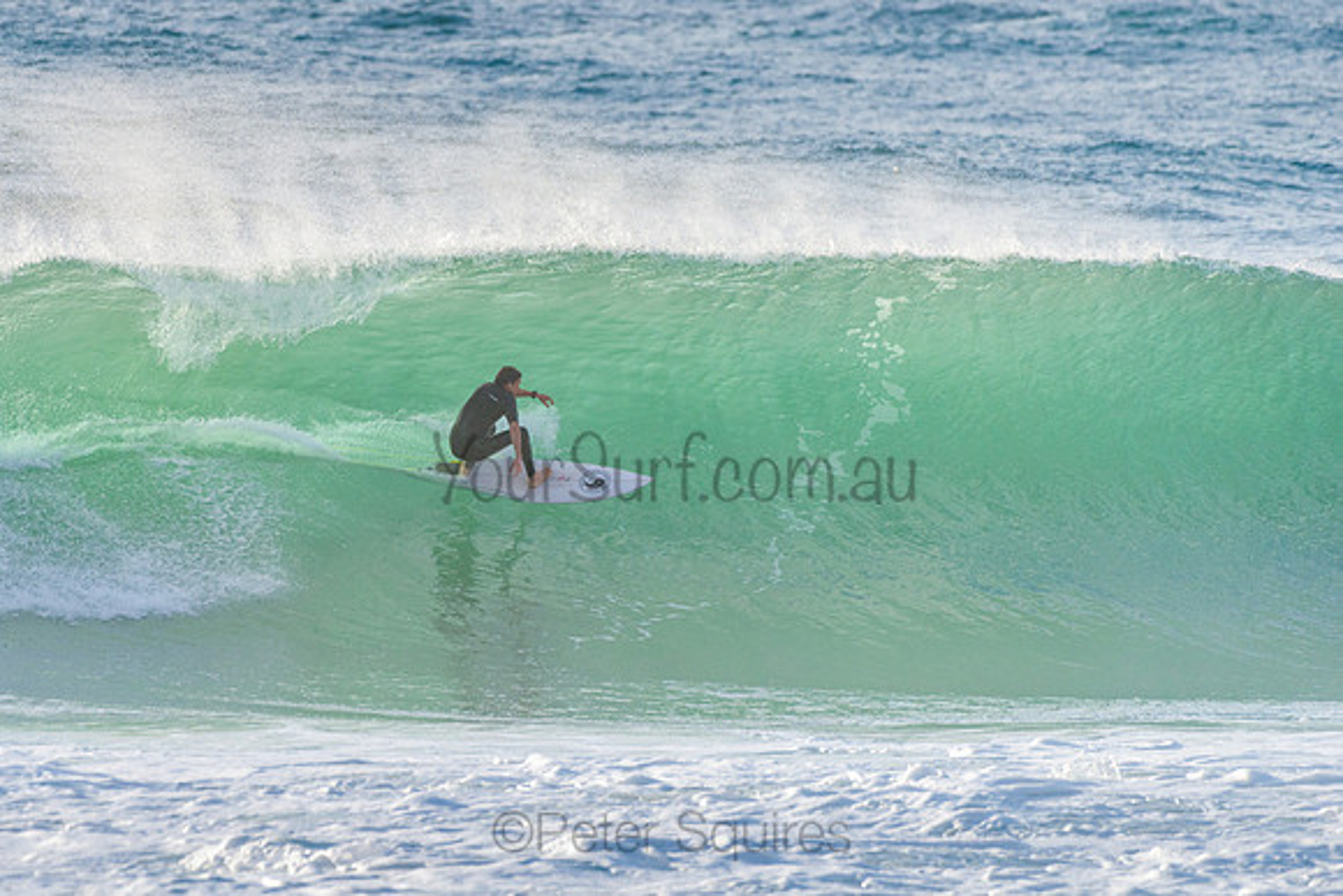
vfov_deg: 2.2
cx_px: 521
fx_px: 22846
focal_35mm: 612
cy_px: 431
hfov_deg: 3.4
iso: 500
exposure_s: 1/2000
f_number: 5.6
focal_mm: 500
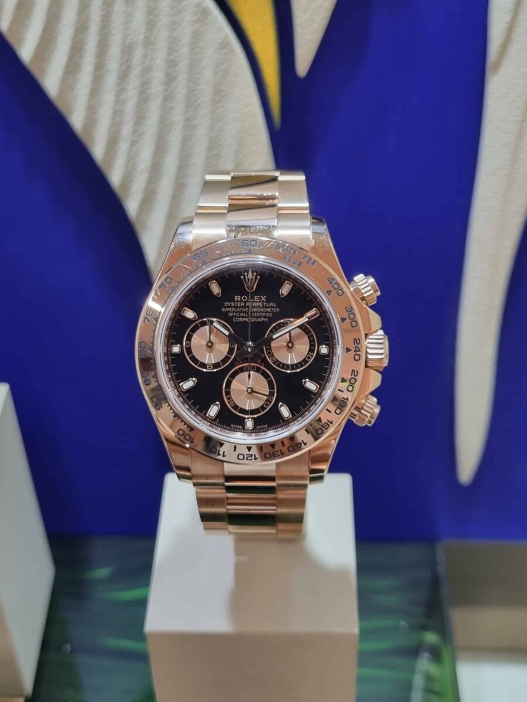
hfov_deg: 53.1
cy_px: 351
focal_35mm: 26
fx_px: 528
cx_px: 264
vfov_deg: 67.3
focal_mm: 5.4
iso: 80
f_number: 1.8
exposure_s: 1/100
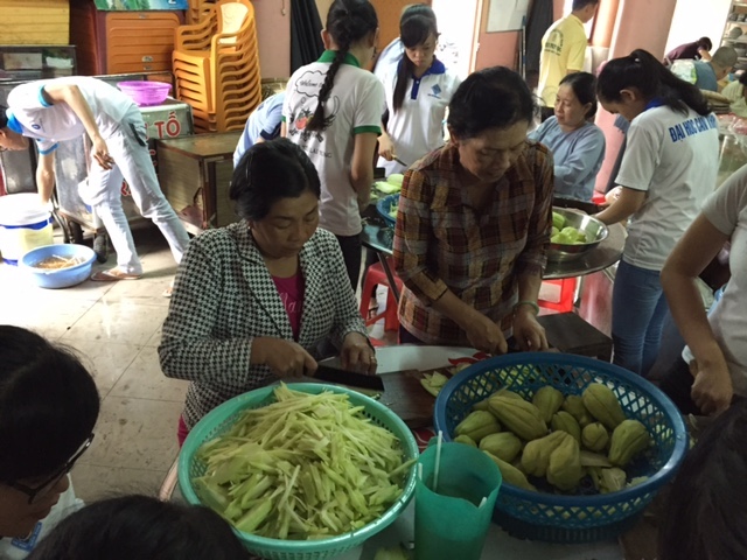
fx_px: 626
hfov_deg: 61.7
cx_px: 374
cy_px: 280
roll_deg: -6.1
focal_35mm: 29
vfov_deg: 48.2
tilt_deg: -25.9
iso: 250
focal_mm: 4.15
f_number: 2.2
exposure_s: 1/24
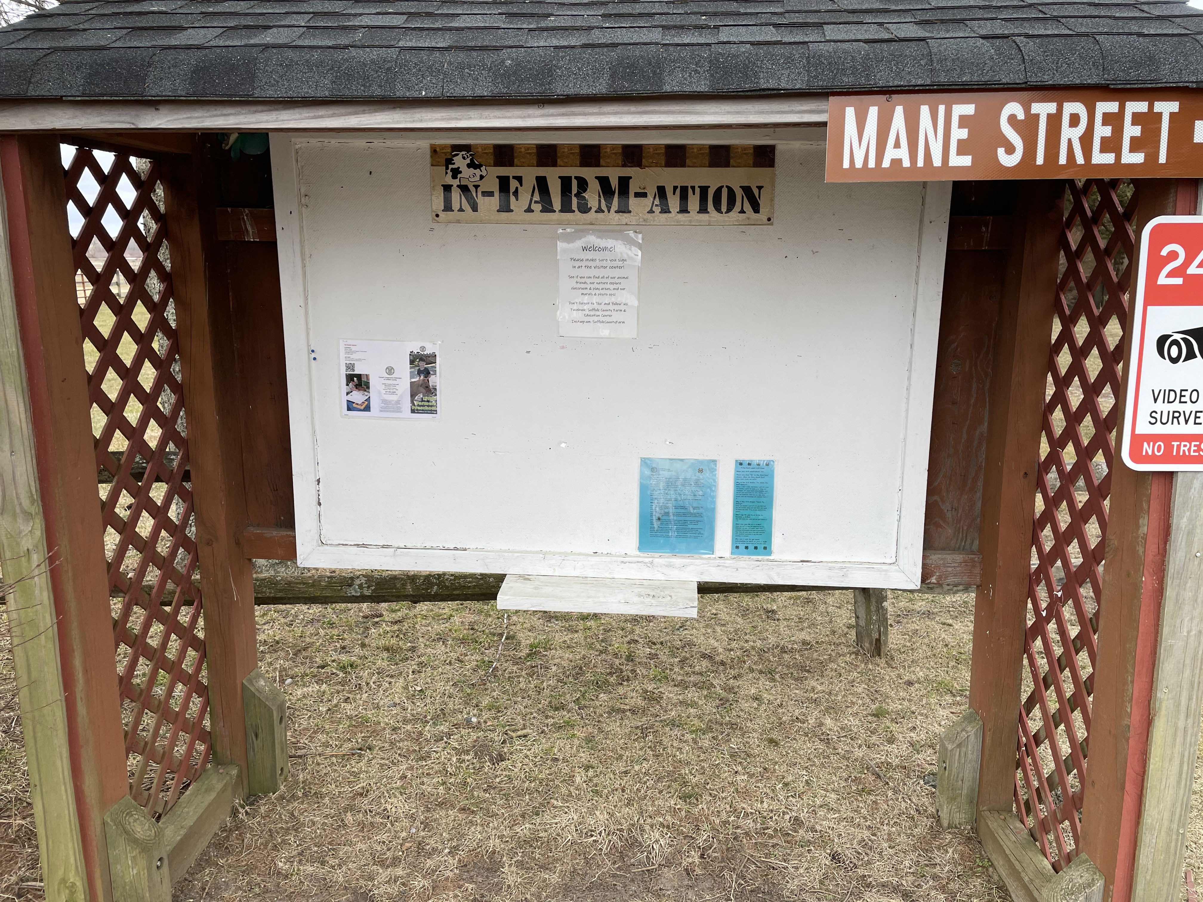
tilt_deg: -11.1
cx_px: 602
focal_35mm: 26
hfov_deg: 67.3
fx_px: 904
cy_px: 451
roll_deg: +1.0
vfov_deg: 53.1
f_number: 1.6
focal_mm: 4.2
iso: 32
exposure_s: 1/759
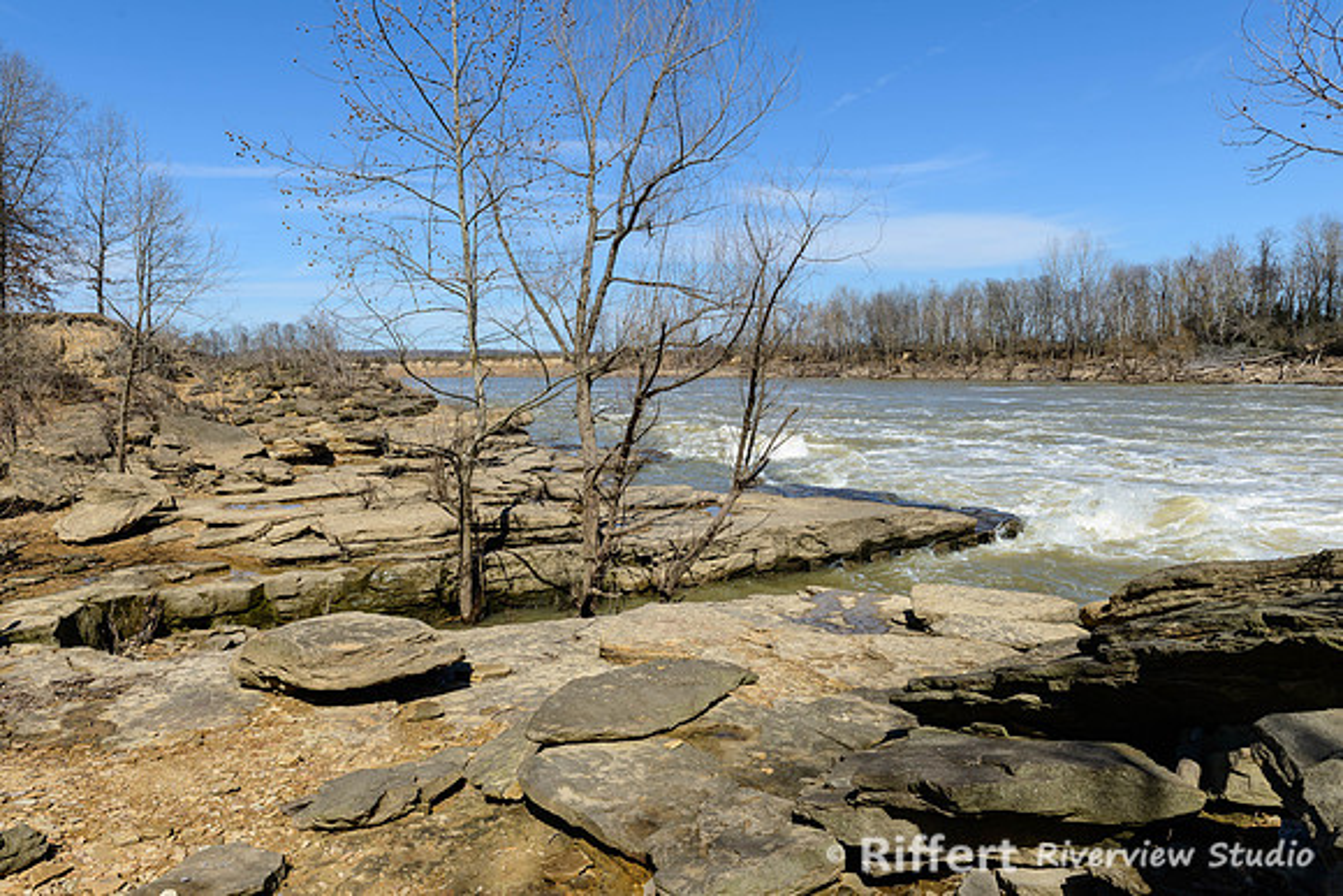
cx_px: 672
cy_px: 448
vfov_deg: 53.2
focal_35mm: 24
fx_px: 896
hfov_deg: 73.7
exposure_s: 1/250
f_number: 9
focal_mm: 24
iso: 100
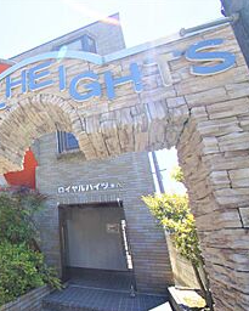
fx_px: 203
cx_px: 11
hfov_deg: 52.7
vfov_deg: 75.0
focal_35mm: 22
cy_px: 158
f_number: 6.3
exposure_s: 1/100
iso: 100
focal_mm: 10
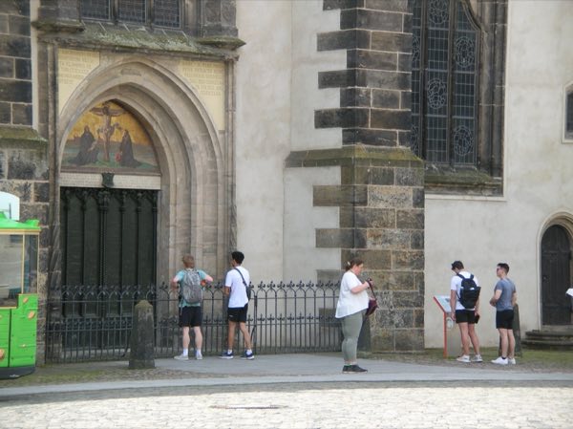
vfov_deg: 10.5
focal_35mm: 141
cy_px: 214
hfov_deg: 14.0
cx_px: 286
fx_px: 2332
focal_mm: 23.3
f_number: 3.7
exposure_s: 1/175
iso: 50
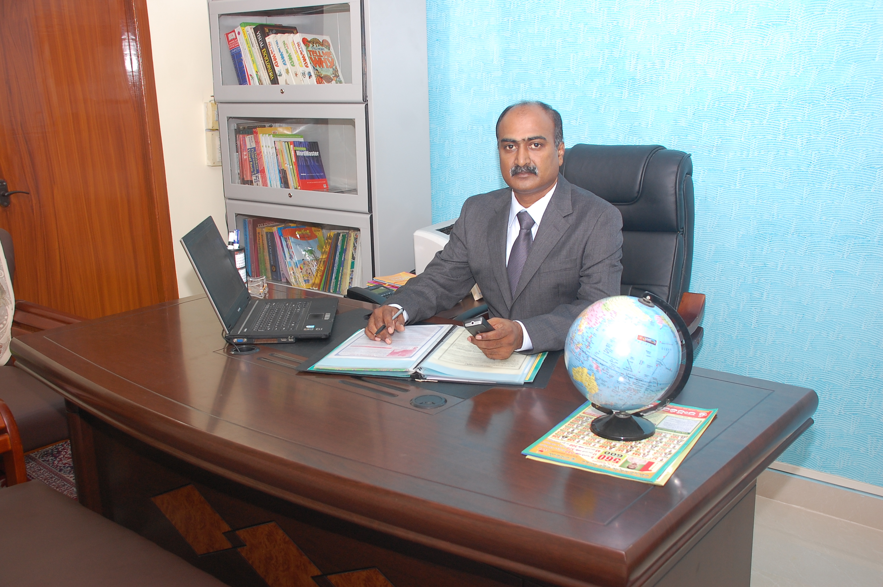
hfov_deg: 53.2
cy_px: 294
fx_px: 882
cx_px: 442
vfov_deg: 36.8
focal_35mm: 36
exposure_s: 1/60
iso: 400
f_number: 5
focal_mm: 24
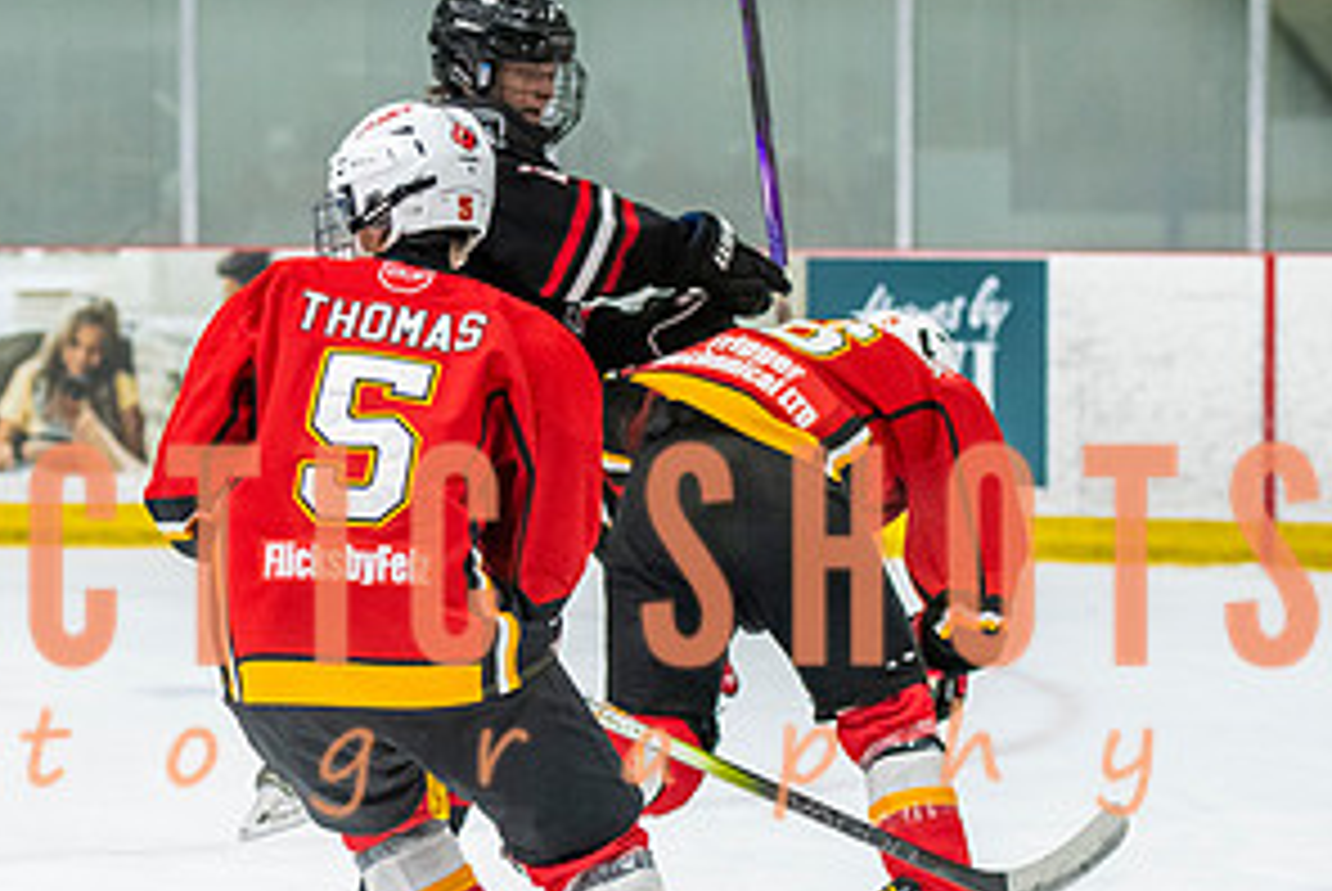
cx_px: 427
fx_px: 7815
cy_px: 629
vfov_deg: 6.5
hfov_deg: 9.7
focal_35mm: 211
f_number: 3.2
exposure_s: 1/640
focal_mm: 82
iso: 2000
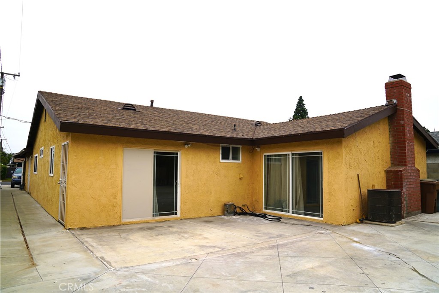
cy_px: 146
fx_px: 293
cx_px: 220
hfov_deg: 73.8
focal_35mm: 24
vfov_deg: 53.1
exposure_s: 1/250
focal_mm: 24
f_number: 5
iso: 100
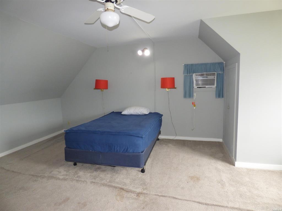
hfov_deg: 81.7
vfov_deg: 66.0
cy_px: 106
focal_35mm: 20
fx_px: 163
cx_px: 141
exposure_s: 1/50
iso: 320
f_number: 2.8
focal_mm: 3.58
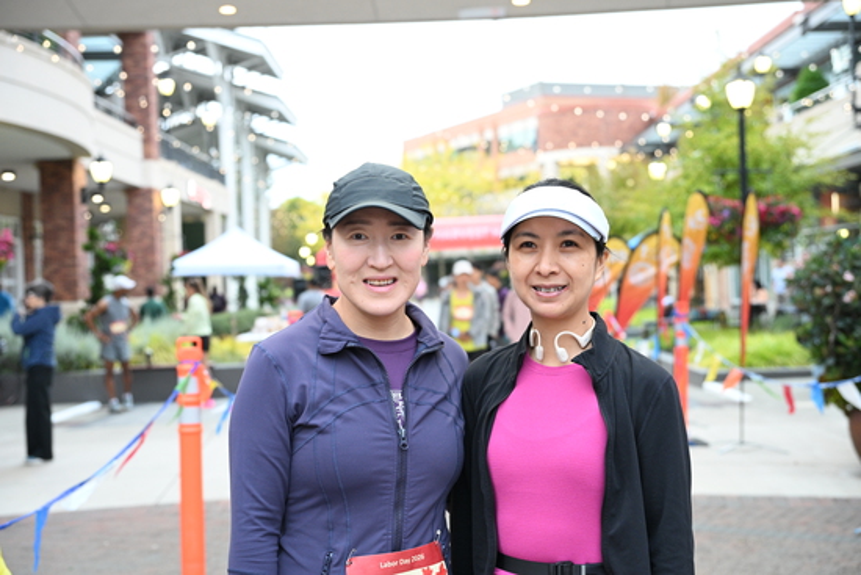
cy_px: 288
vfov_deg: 26.0
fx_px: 1244
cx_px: 430
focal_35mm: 52
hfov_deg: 38.2
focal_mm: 52
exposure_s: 1/200
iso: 2000
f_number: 4
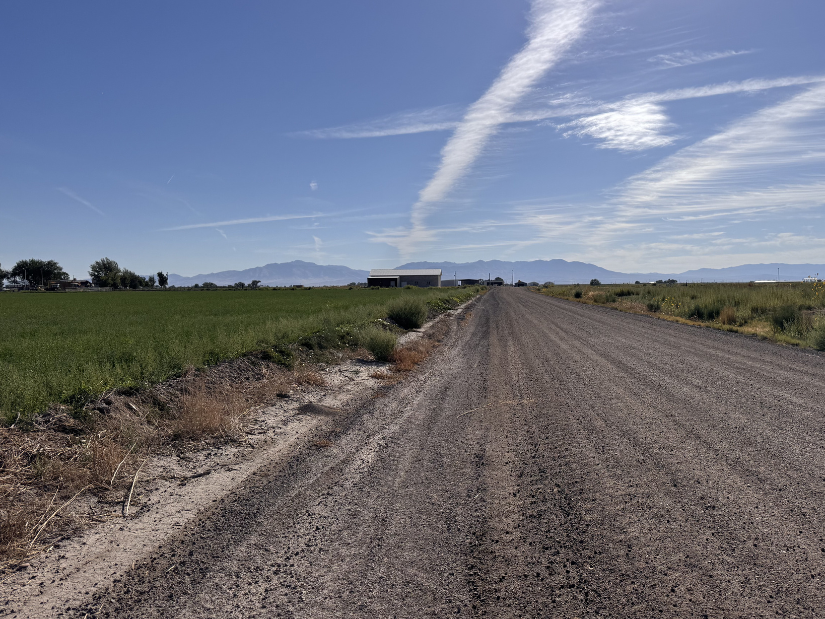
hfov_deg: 59.8
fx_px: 715
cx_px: 462
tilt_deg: -0.3
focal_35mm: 30
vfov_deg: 46.8
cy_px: 309
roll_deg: +2.6
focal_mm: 6.76
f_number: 1.78
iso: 64
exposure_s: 1/12346
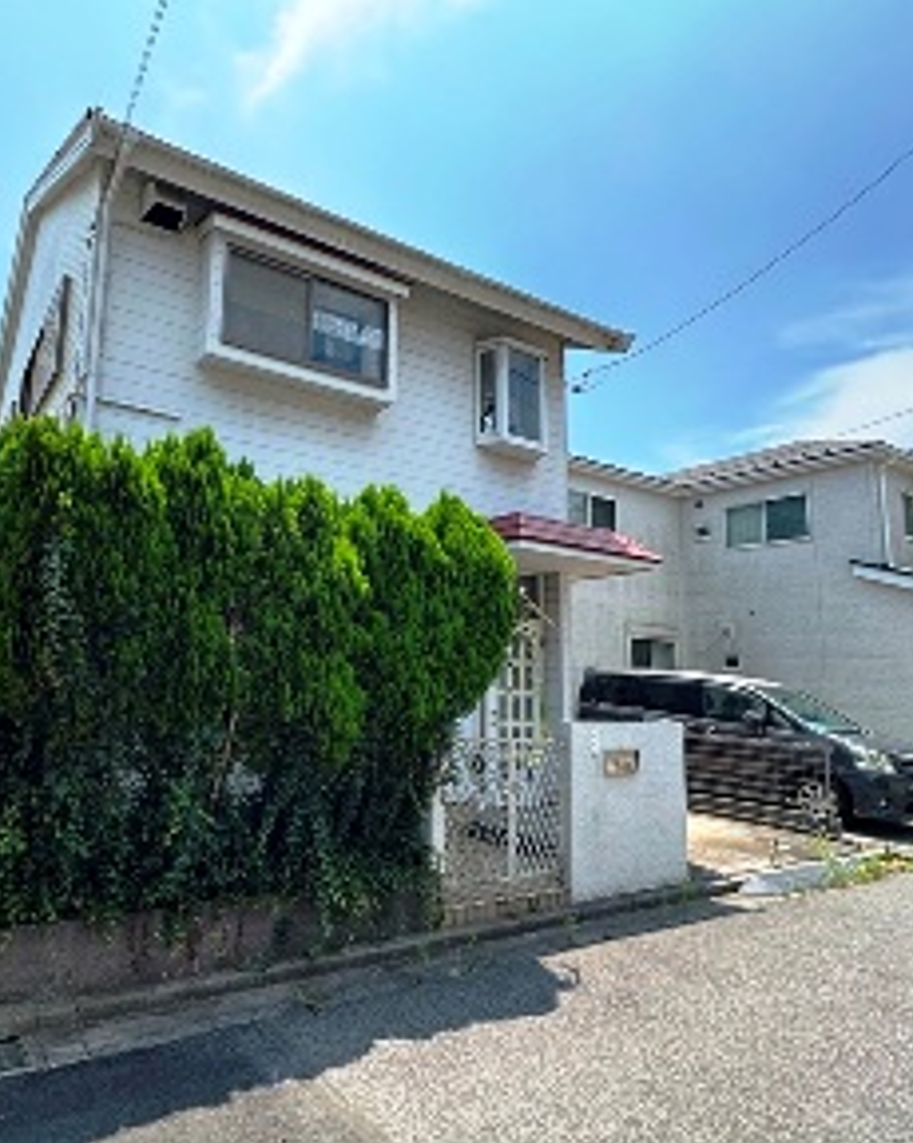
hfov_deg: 69.1
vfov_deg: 83.3
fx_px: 642
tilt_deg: +8.6
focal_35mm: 19
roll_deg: -0.6
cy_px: 575
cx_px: 318
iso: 50
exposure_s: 1/849
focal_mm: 2.22
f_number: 2.2
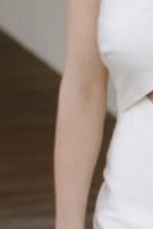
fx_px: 1679
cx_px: 315
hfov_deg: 5.1
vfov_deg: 7.8
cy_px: 135
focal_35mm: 264
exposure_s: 1/800
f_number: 2
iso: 200
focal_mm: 35
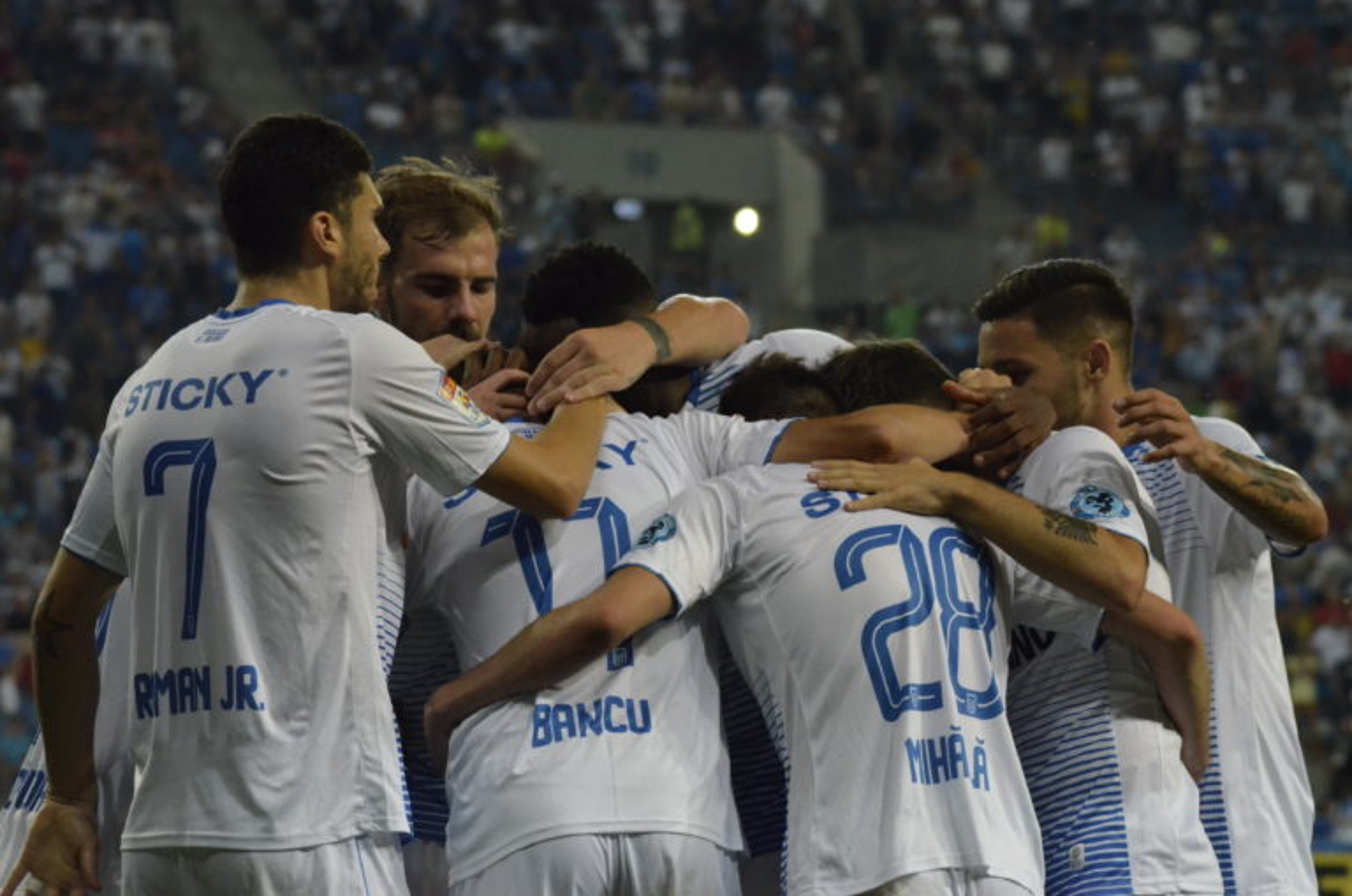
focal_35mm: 188
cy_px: 448
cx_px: 676
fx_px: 7028
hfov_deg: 11.0
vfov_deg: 7.3
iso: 4000
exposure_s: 1/1000
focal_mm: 125
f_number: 6.3
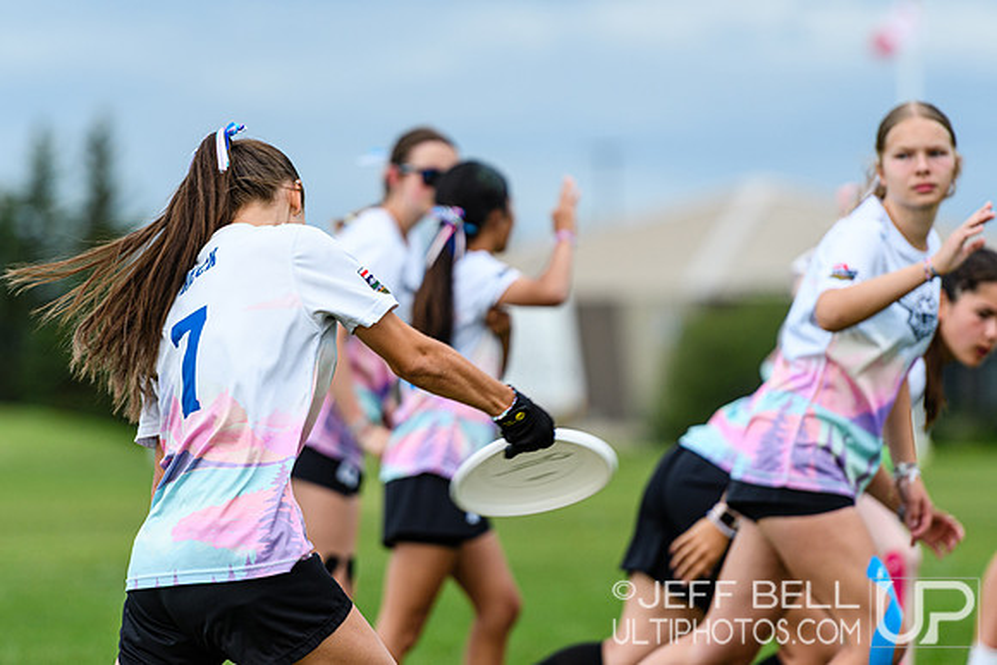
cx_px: 498
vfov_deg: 4.6
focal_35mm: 300
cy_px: 332
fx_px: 8310
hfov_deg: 6.9
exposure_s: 1/1250
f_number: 3.2
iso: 180
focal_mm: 200
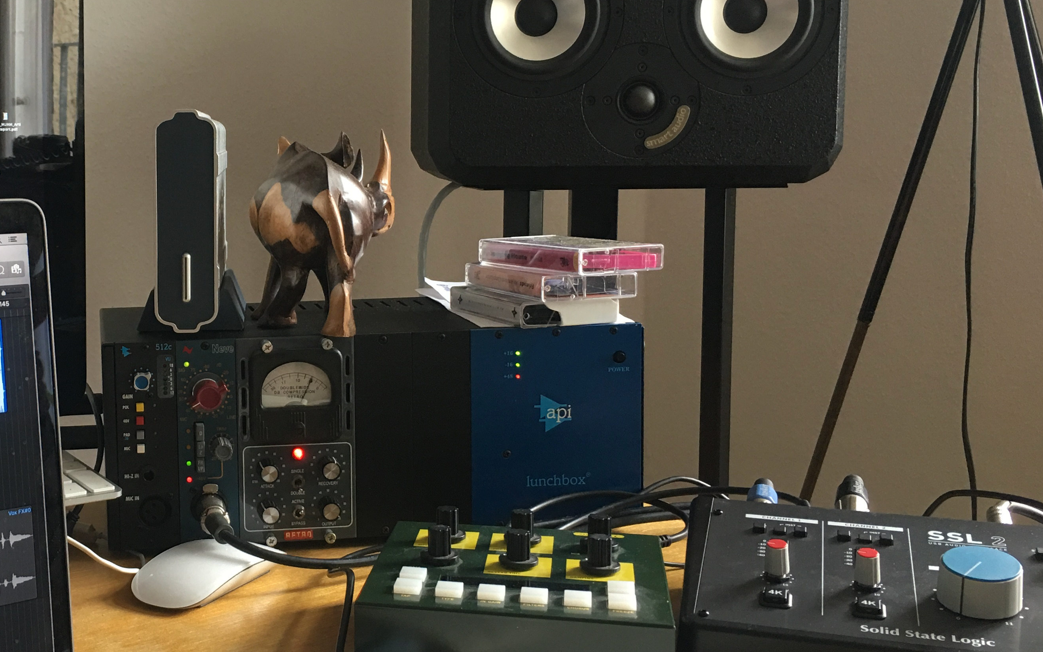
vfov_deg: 27.4
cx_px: 250
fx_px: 1336
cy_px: 282
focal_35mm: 47
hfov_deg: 41.3
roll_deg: +0.3
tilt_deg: -5.7
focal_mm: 4.15
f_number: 2.2
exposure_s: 1/33
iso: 50
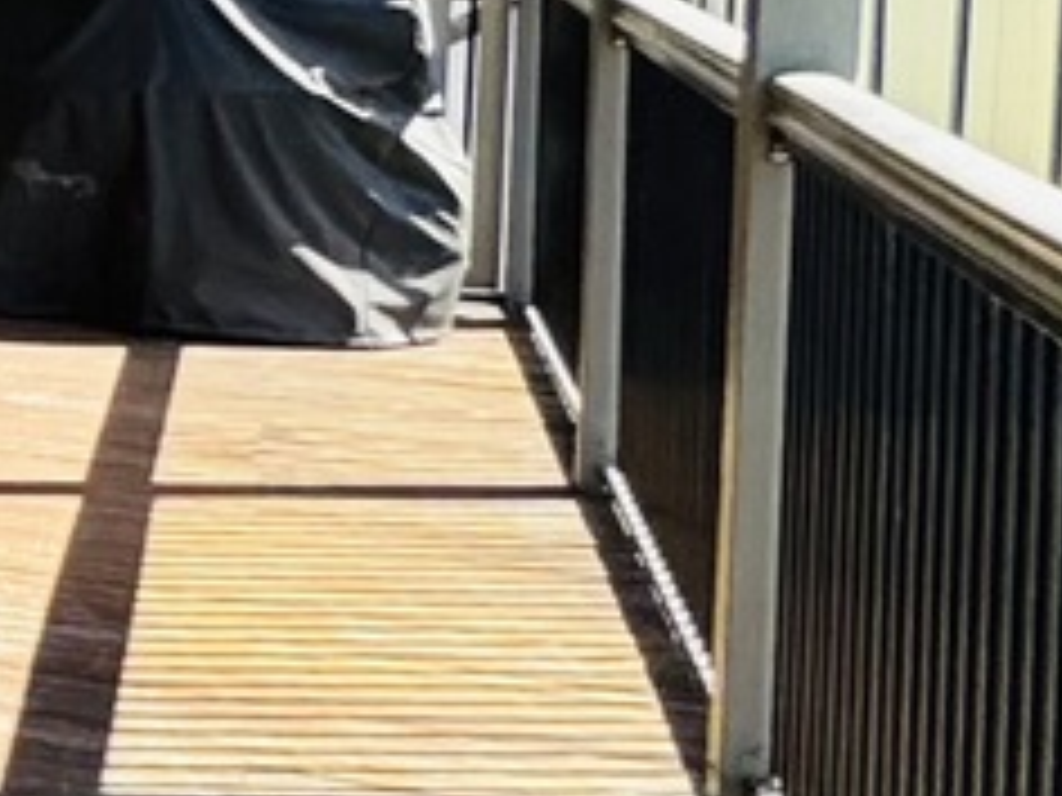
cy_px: -25
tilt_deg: -2.8
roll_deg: +0.6
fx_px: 2730
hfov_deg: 10.9
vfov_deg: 16.2
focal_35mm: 89
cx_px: -2268
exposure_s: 1/230
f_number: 2.2
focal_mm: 2.22
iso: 40
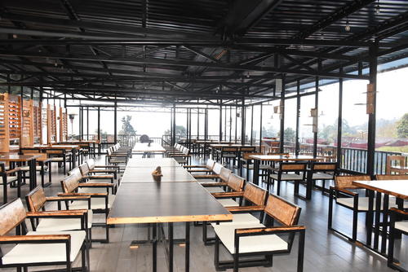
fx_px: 306
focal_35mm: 27
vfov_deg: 48.0
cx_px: 204
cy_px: 136
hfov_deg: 67.4
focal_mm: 18
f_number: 5.6
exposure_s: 1/250
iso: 2000
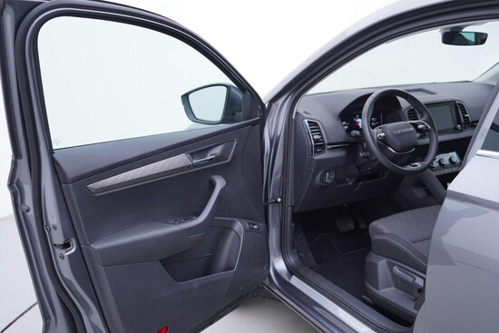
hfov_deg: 53.1
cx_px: 250
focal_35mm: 36
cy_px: 166
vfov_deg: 36.9
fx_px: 499
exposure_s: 1/50
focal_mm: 24
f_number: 3.2
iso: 125
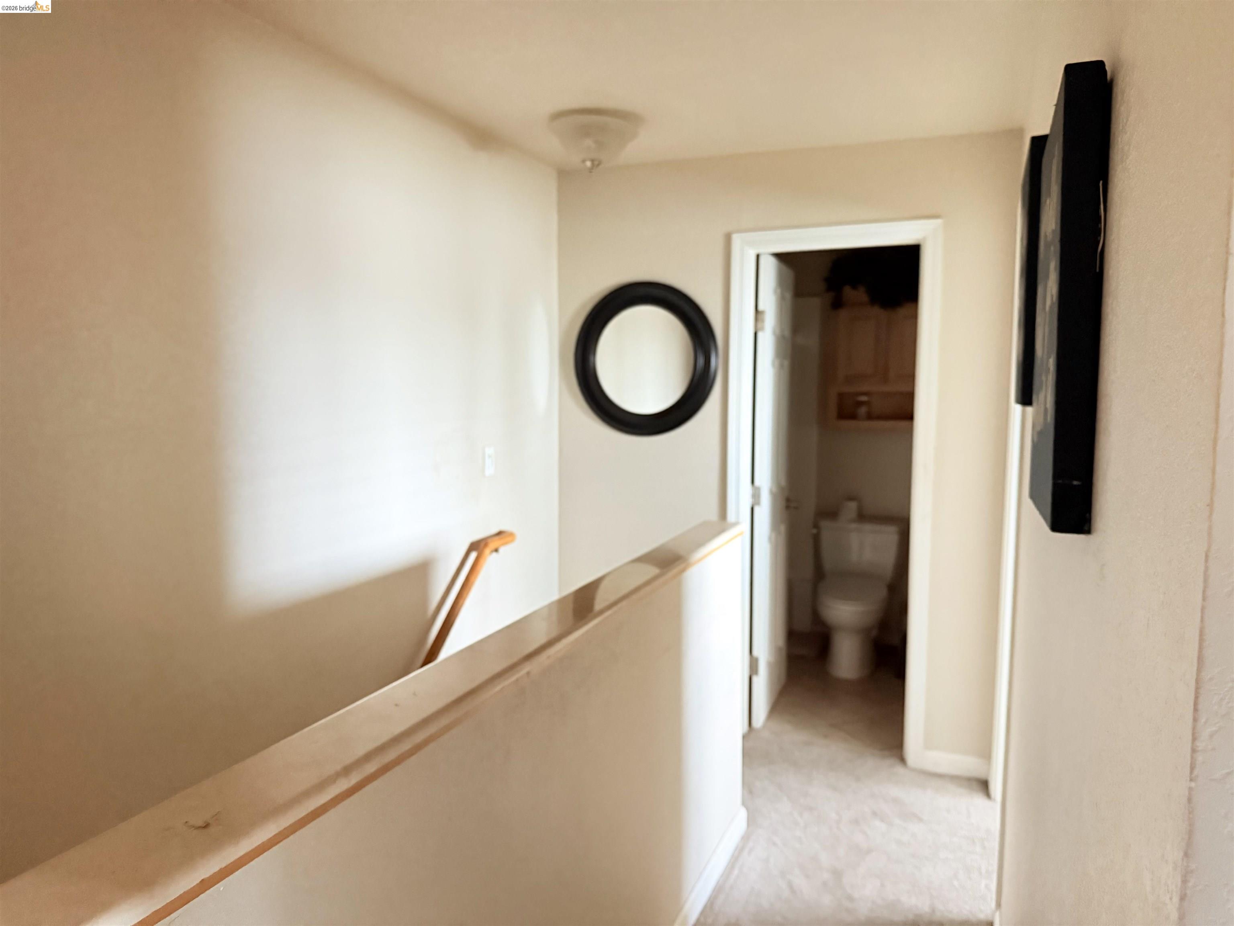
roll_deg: +0.3
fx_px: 856
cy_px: 463
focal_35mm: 24
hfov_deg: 71.6
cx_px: 617
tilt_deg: -4.9
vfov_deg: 56.8
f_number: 1.78
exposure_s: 1/30
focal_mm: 6.76
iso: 1250
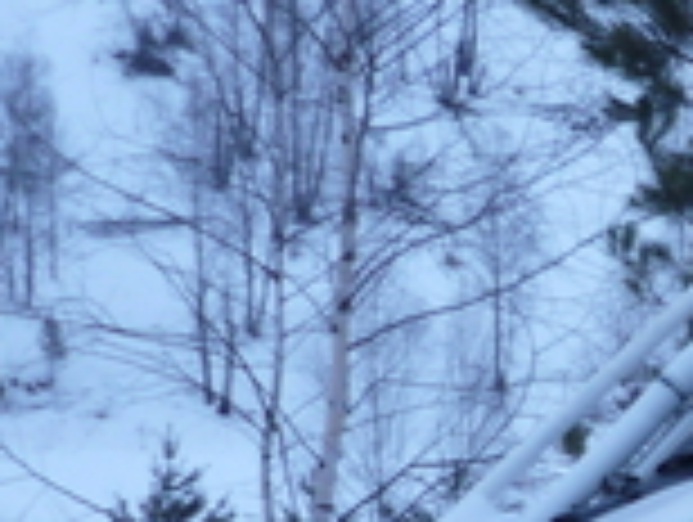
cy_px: 596
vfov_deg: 9.8
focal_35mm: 150
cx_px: 1350
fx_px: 3008
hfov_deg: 11.9
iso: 100
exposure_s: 1/30
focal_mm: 5.5
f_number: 2.8
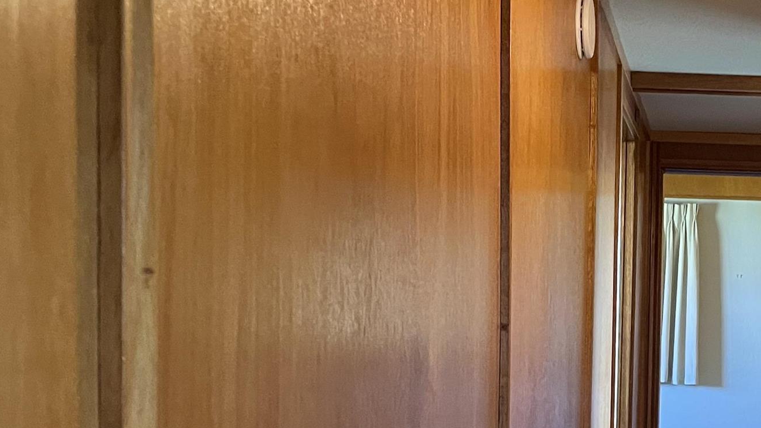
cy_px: 415
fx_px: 1332
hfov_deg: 29.9
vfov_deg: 17.9
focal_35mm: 66
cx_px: 743
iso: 400
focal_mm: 4.2
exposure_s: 1/60
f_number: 1.6
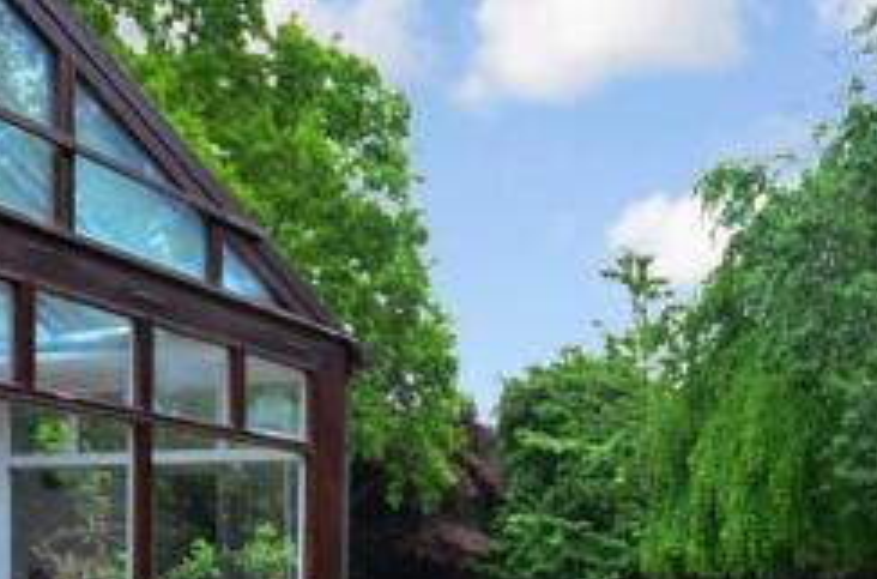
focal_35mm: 44
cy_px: 604
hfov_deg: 43.8
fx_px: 1077
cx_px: 575
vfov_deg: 27.9
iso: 200
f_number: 4.2
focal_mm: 11
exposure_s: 1/60
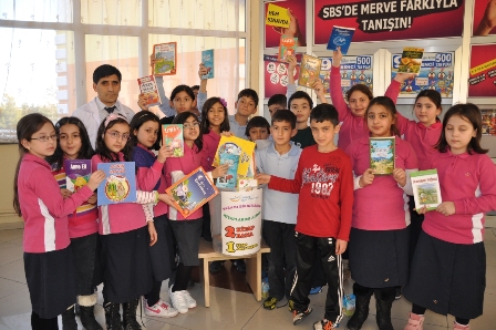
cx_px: 248
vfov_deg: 47.9
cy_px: 165
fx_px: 372
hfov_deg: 67.4
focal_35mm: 27
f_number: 3.5
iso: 400
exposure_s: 1/125
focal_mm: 18
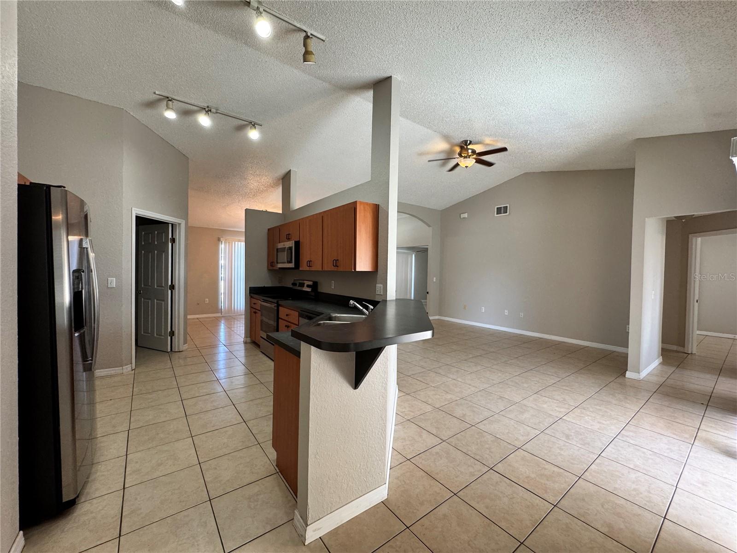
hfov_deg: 102.1
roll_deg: -0.7
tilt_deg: -1.3
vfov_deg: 85.7
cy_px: 276
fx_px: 298
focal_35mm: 14
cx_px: 368
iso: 200
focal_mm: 2.22
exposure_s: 1/120
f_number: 2.2
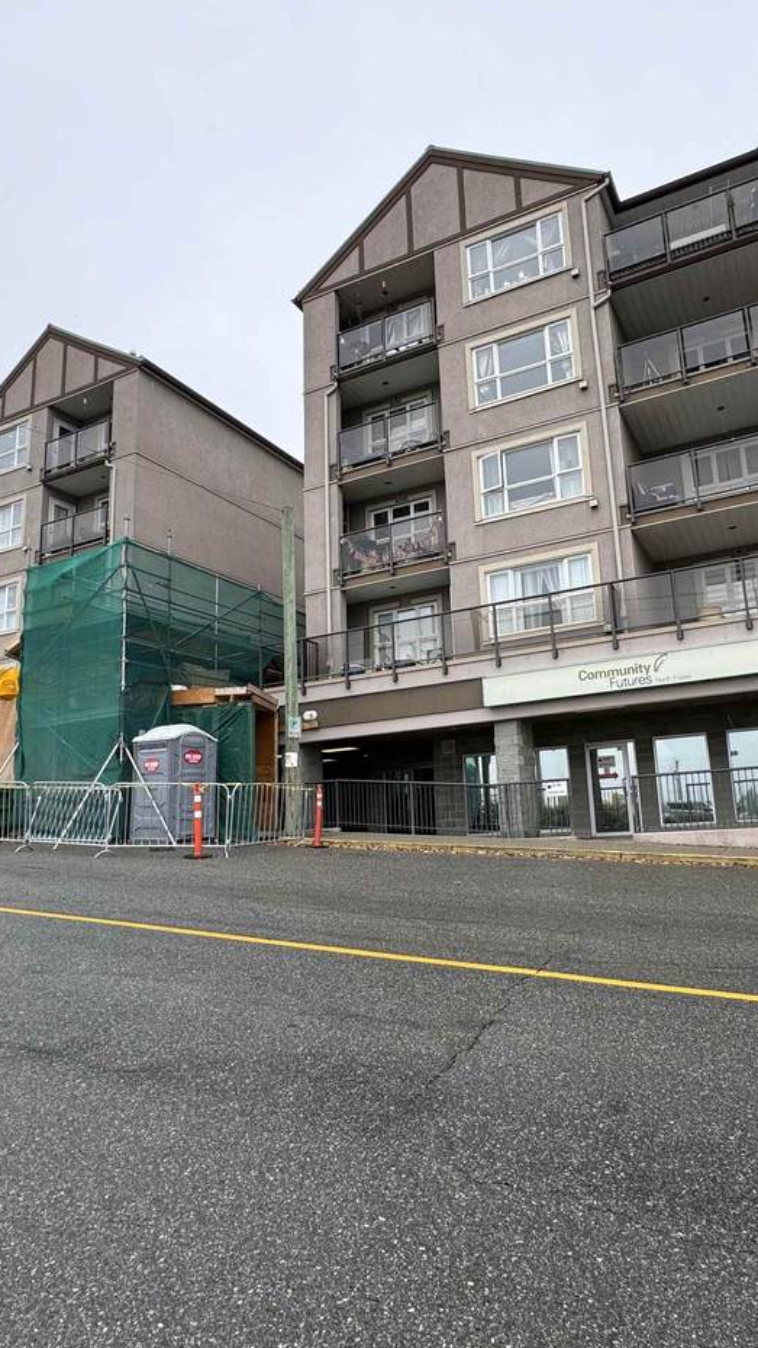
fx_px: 751
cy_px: 684
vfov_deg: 83.8
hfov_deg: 52.9
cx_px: 478
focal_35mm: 21
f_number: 2.2
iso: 40
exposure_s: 1/335
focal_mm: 2.22
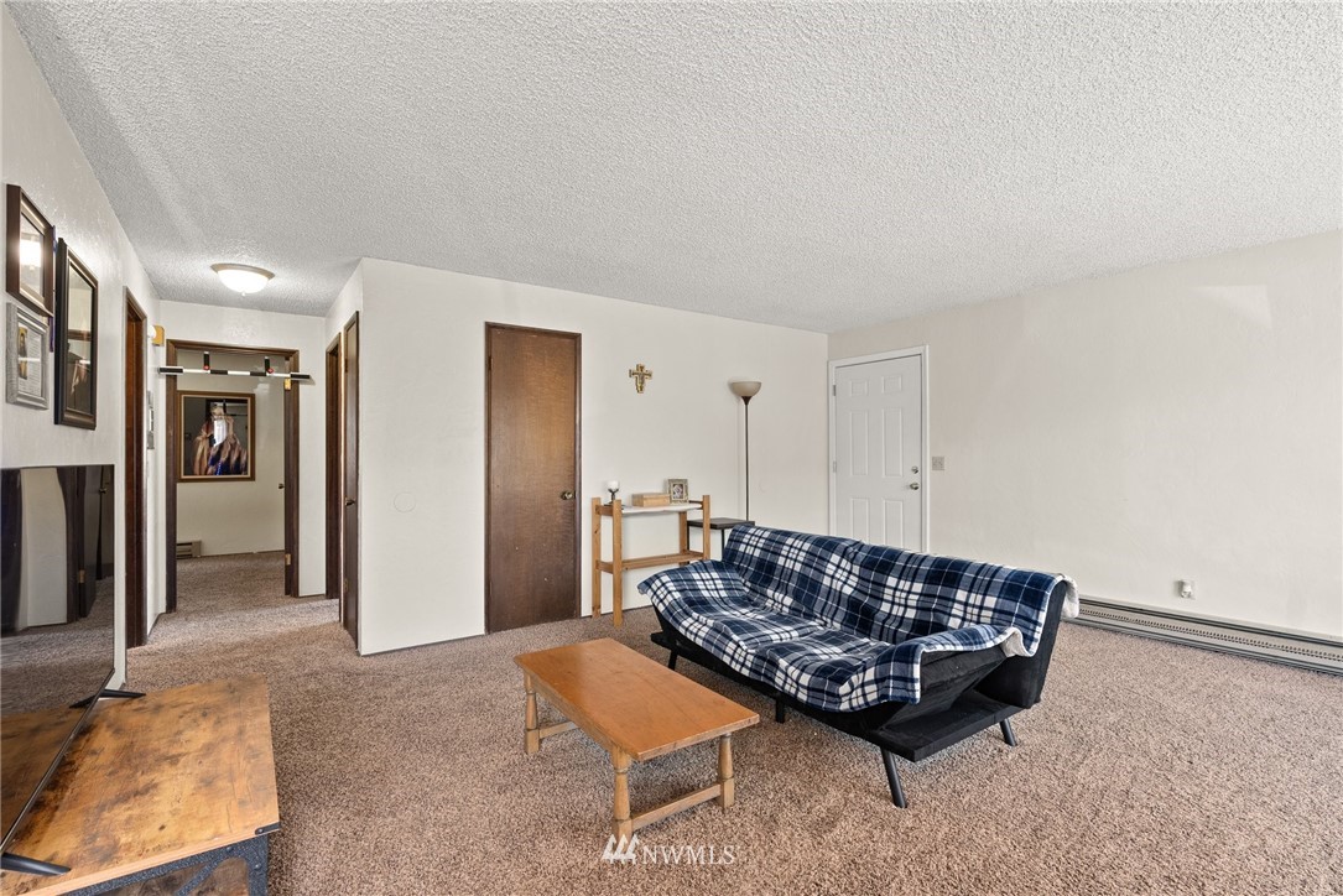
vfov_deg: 73.8
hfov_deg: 96.7
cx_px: 672
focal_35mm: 16
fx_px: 597
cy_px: 448
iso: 500
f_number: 8
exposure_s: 1/1.67
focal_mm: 16
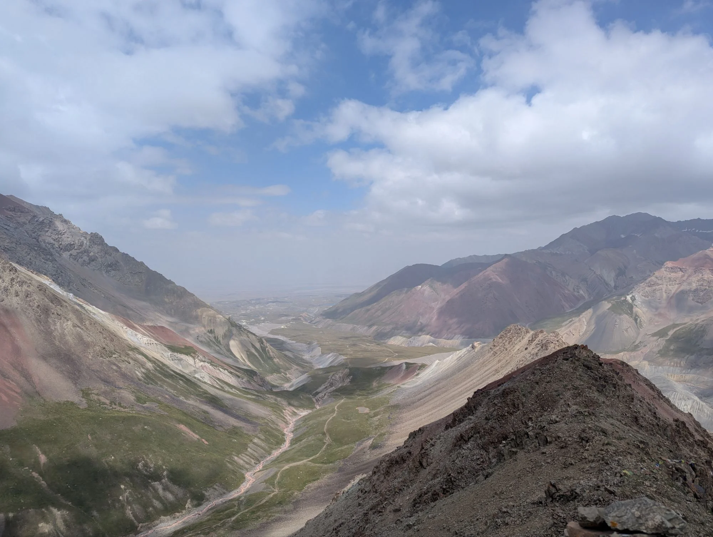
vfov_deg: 56.9
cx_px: 356
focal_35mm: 24
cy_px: 268
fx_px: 495
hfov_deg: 71.5
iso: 47
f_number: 1.85
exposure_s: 1/3333
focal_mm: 6.81
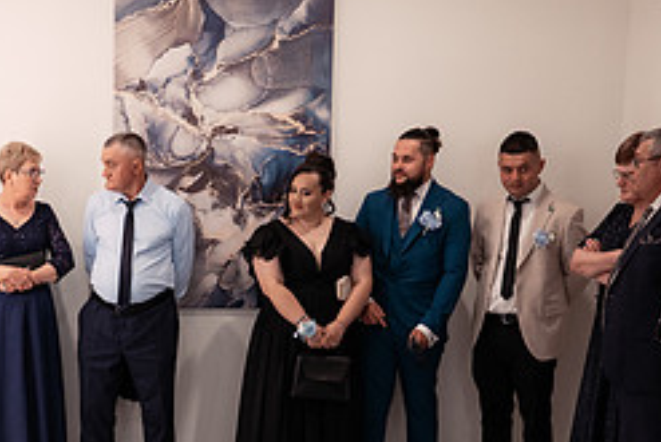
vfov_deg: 18.0
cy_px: 380
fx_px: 1378
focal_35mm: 75
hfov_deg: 26.4
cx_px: 118
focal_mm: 32
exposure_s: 1/160
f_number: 2.8
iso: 1600
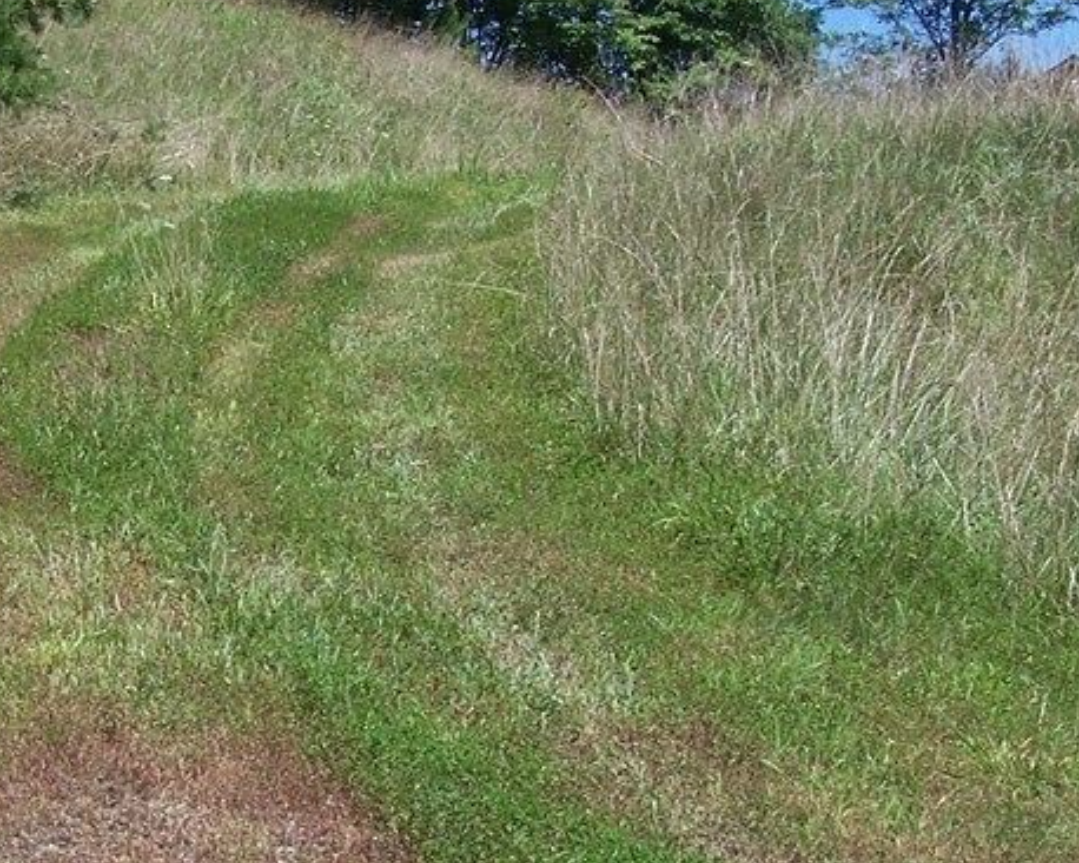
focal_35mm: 83
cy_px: 528
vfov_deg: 18.5
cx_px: 271
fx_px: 2649
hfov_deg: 22.8
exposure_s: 1/750
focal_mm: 6.3
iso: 80
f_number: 4
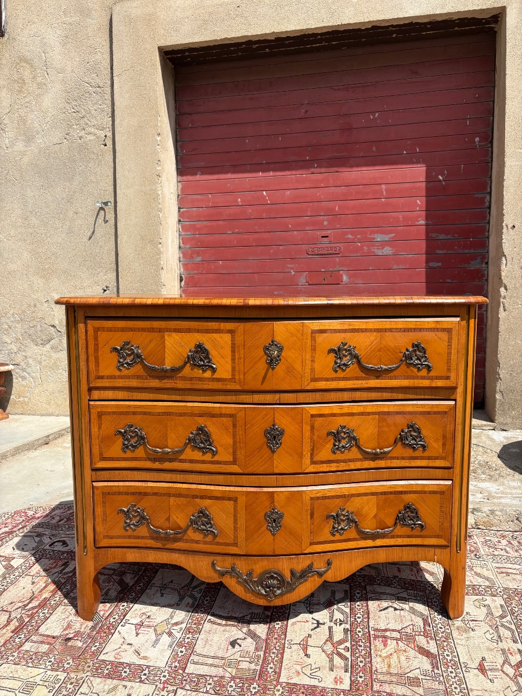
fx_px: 523
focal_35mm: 26
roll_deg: +0.0
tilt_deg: -4.4
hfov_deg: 53.1
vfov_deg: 67.3
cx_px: 261
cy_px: 348
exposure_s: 1/2865
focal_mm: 5.96
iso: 50
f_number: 1.6
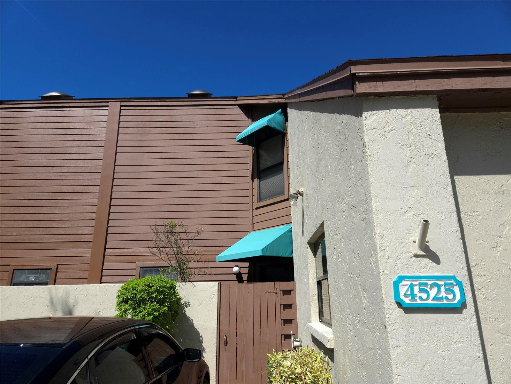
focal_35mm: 23
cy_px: 192
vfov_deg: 58.9
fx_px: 340
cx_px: 256
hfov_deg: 73.9
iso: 50
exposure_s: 1/3333
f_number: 1.8
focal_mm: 5.4
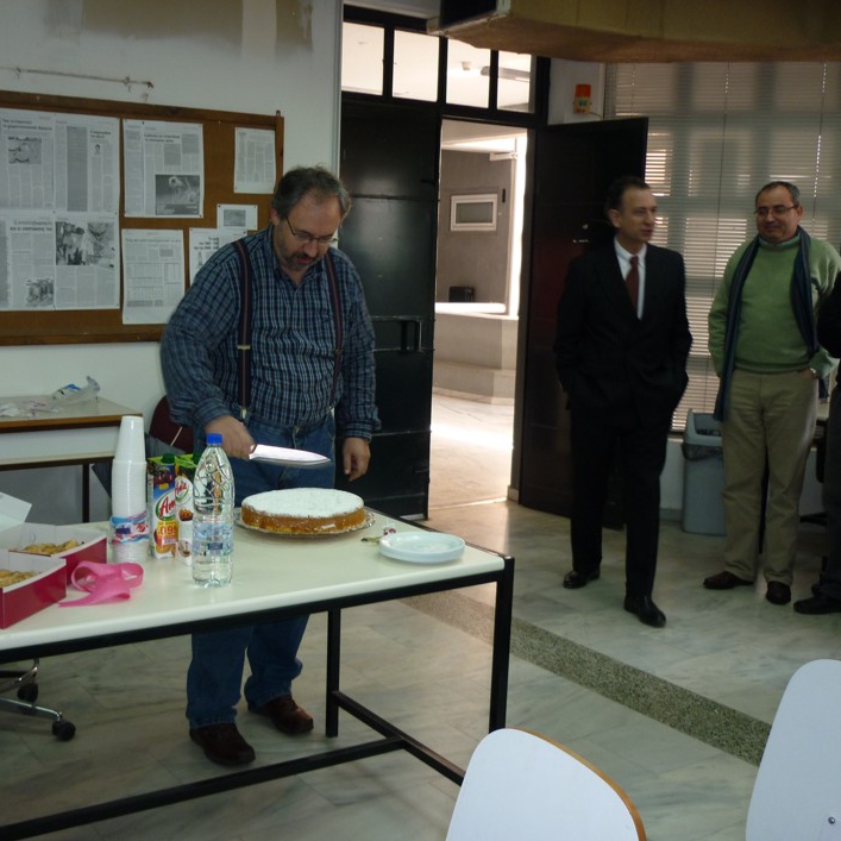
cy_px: 420
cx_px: 317
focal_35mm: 39
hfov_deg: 42.5
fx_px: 1072
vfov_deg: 42.8
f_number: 2.8
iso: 100
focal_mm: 5.5
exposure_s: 1/30
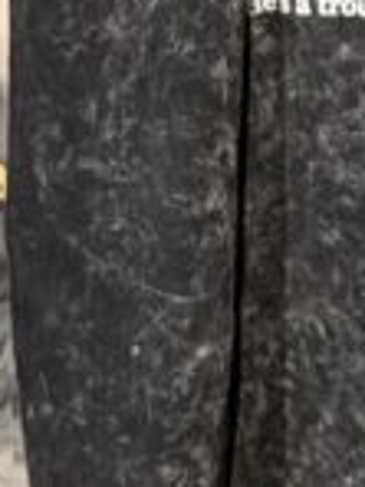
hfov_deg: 5.7
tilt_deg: -8.2
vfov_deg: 7.3
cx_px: 490
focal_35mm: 260
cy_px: -576
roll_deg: +0.7
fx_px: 3655
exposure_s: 1/50
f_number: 1.78
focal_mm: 6.76
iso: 250
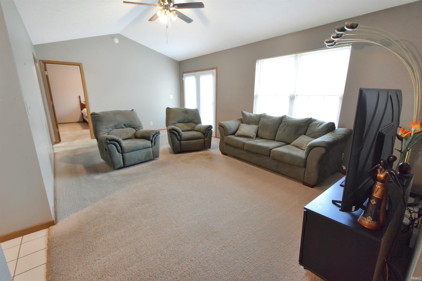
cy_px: 140
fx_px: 176
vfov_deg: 77.2
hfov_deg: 100.4
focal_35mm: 15
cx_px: 211
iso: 2800
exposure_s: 1/60
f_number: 3.5
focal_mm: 10
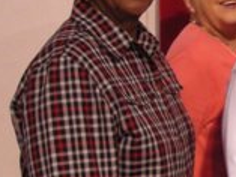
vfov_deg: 9.6
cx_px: 424
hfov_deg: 11.8
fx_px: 1058
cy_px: 117
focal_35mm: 155
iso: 200
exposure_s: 1/4.9
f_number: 3.2
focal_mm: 6.3
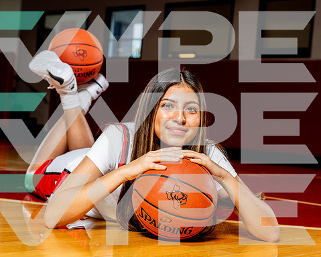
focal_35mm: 75
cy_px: 128
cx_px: 147
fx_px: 712
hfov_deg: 25.4
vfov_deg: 20.4
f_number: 5.6
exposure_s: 1/250
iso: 400
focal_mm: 66
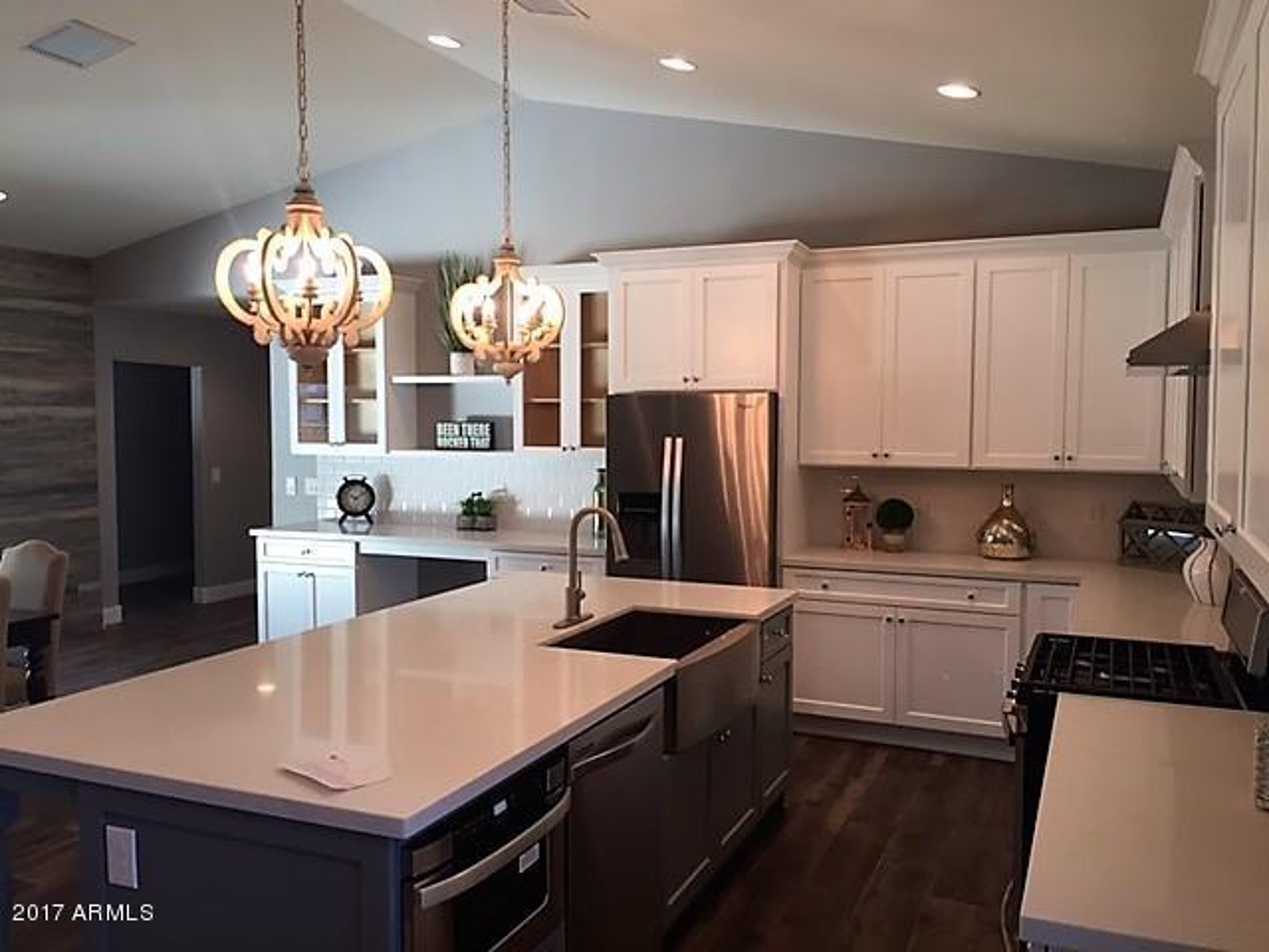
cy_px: 476
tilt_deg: -2.0
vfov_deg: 48.2
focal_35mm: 29
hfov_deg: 61.7
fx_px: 1063
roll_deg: +0.5
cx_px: 634
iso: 32
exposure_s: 1/30
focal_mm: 4.15
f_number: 2.2
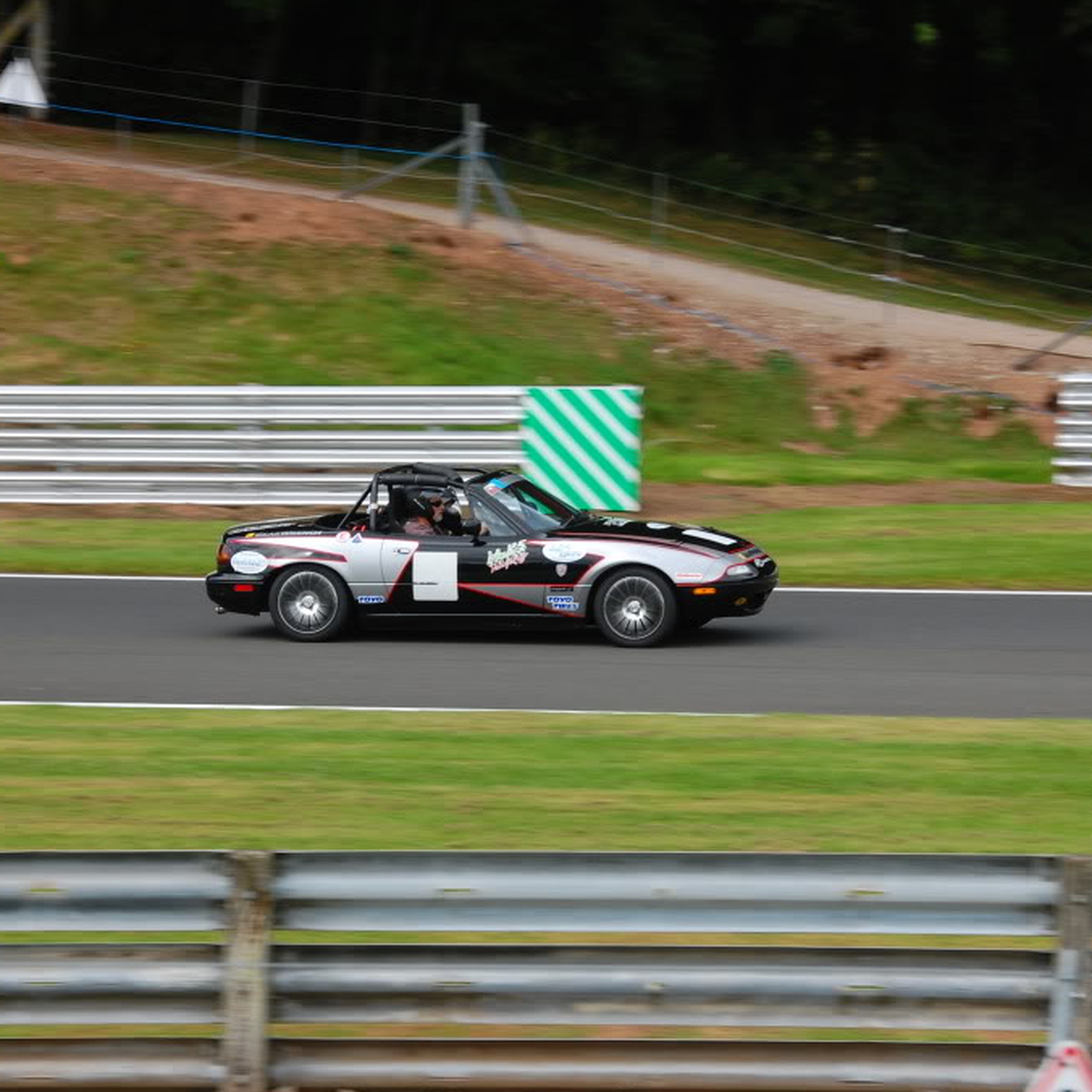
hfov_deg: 12.1
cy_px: 546
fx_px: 5162
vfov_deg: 12.1
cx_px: 624
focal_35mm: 145
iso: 200
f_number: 9
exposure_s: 1/250
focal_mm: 75
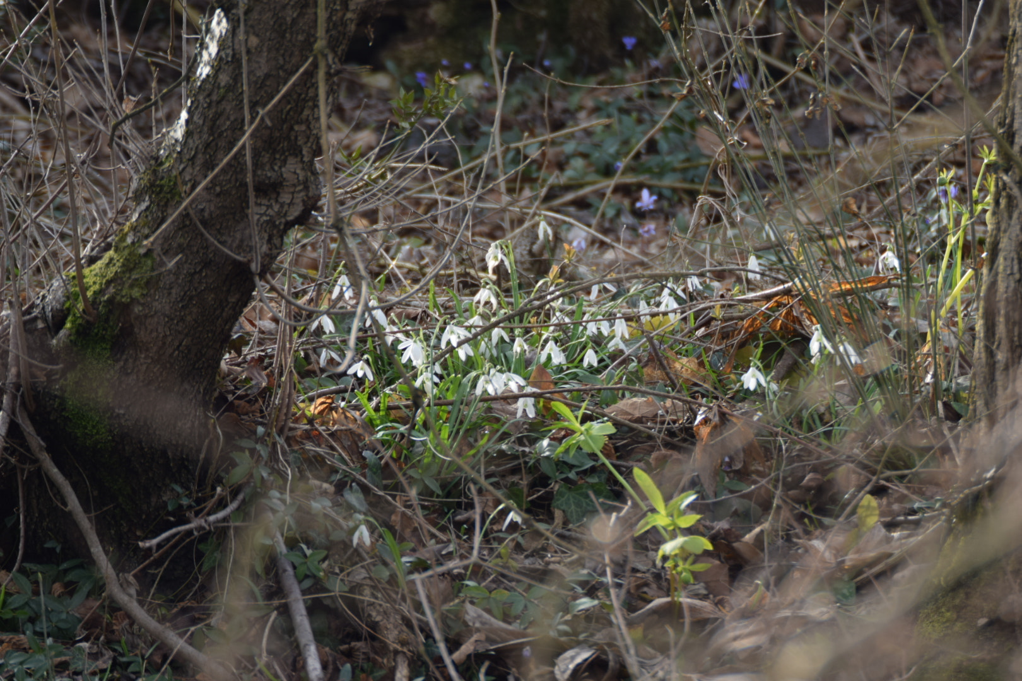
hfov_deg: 6.2
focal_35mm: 330
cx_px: 511
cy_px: 340
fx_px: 9368
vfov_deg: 4.2
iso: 100
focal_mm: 220
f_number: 5.6
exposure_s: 1/125
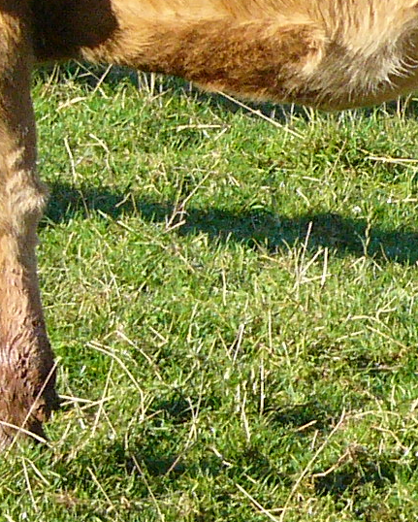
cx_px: 485
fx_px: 6196
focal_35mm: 401
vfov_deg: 4.8
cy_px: 40
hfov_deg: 3.9
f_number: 4
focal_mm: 16.1
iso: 200
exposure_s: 1/1300
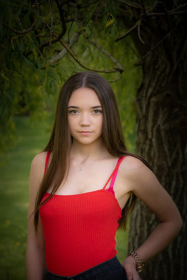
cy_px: 140
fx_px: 935
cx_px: 94
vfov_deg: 17.1
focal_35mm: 120
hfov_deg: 11.4
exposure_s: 1/200
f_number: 7.1
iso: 400
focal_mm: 120
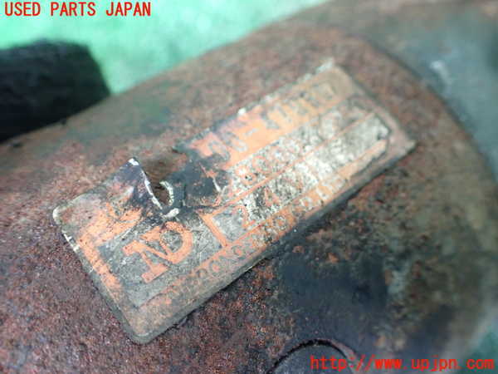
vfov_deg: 46.8
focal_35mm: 30
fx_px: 432
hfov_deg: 60.0
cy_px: 187
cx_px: 249
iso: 800
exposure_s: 1/100
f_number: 2.3
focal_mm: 5.4
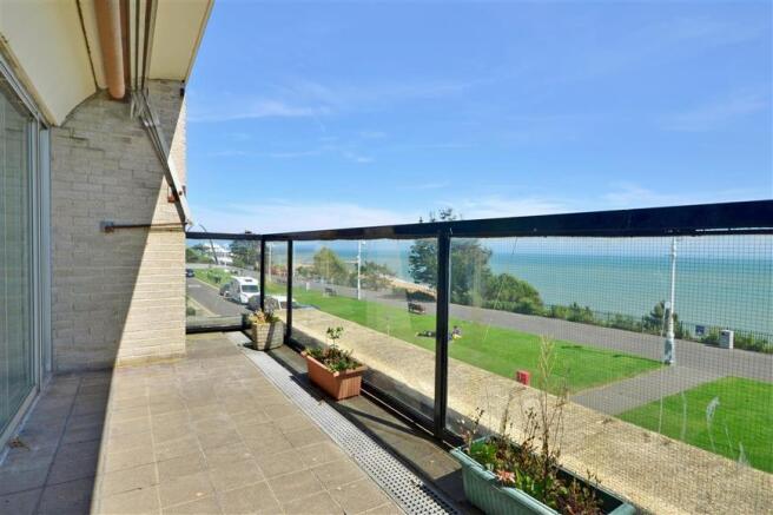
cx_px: 386
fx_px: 370
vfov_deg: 69.6
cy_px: 258
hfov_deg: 92.5
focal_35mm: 17
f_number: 11
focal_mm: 11.5
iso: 200
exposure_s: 1/250
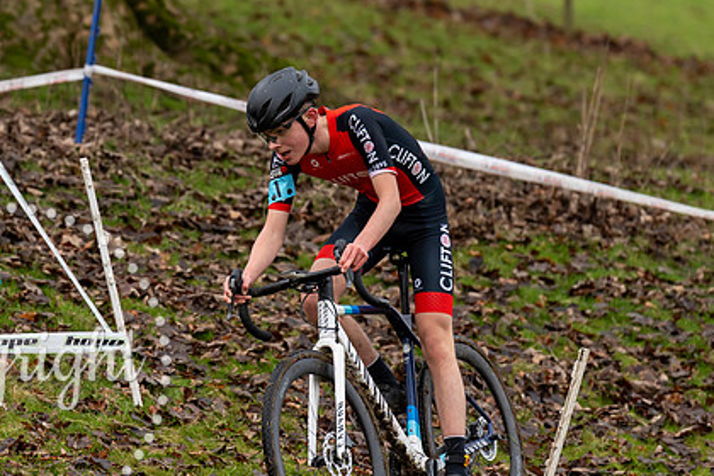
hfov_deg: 4.3
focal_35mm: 474
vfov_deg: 2.9
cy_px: 143
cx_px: 190
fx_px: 9400
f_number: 3.2
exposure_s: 1/1000
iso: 640
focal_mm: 197
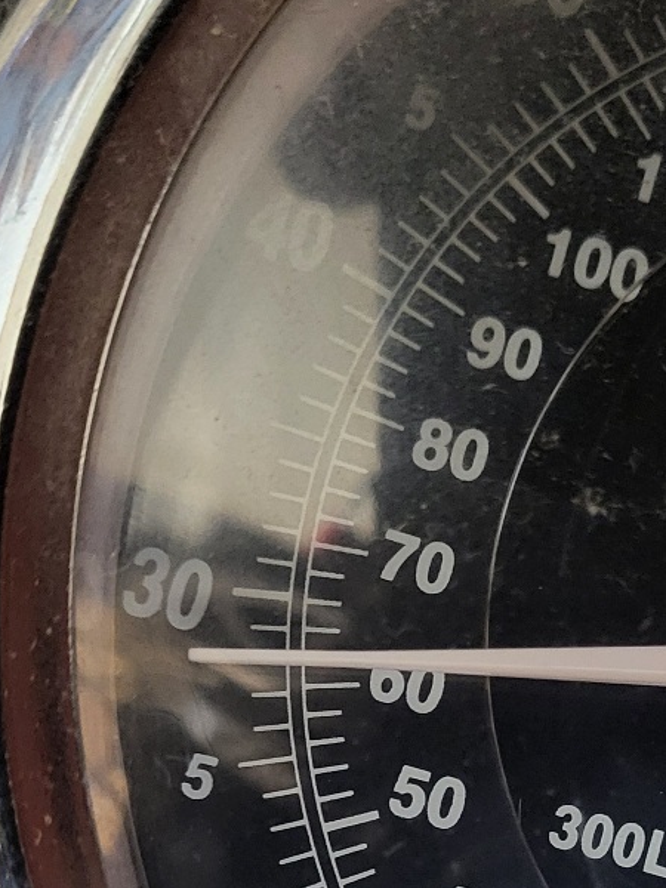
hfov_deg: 22.9
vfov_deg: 29.4
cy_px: 807
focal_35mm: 63
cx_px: 538
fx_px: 1616
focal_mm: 5.4
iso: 640
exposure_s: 1/24
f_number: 1.8
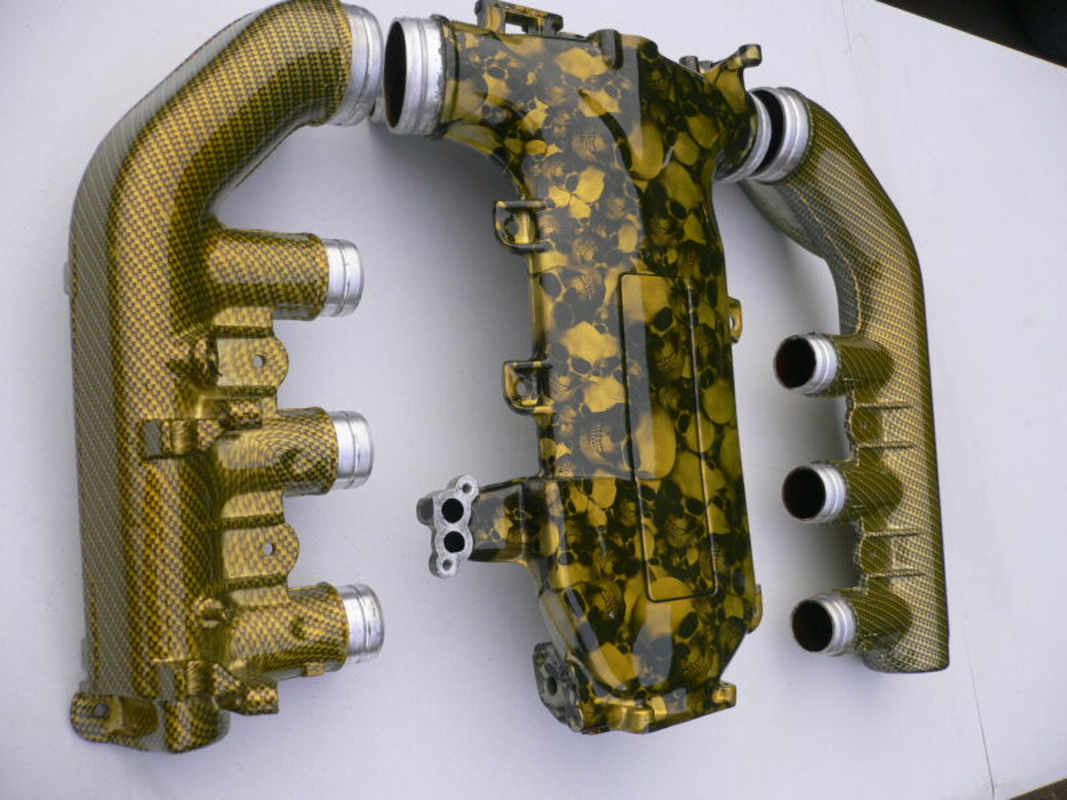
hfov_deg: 52.6
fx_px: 1079
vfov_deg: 40.7
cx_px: 534
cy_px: 400
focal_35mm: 35
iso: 80
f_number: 2.8
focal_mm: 5.8
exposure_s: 1/100
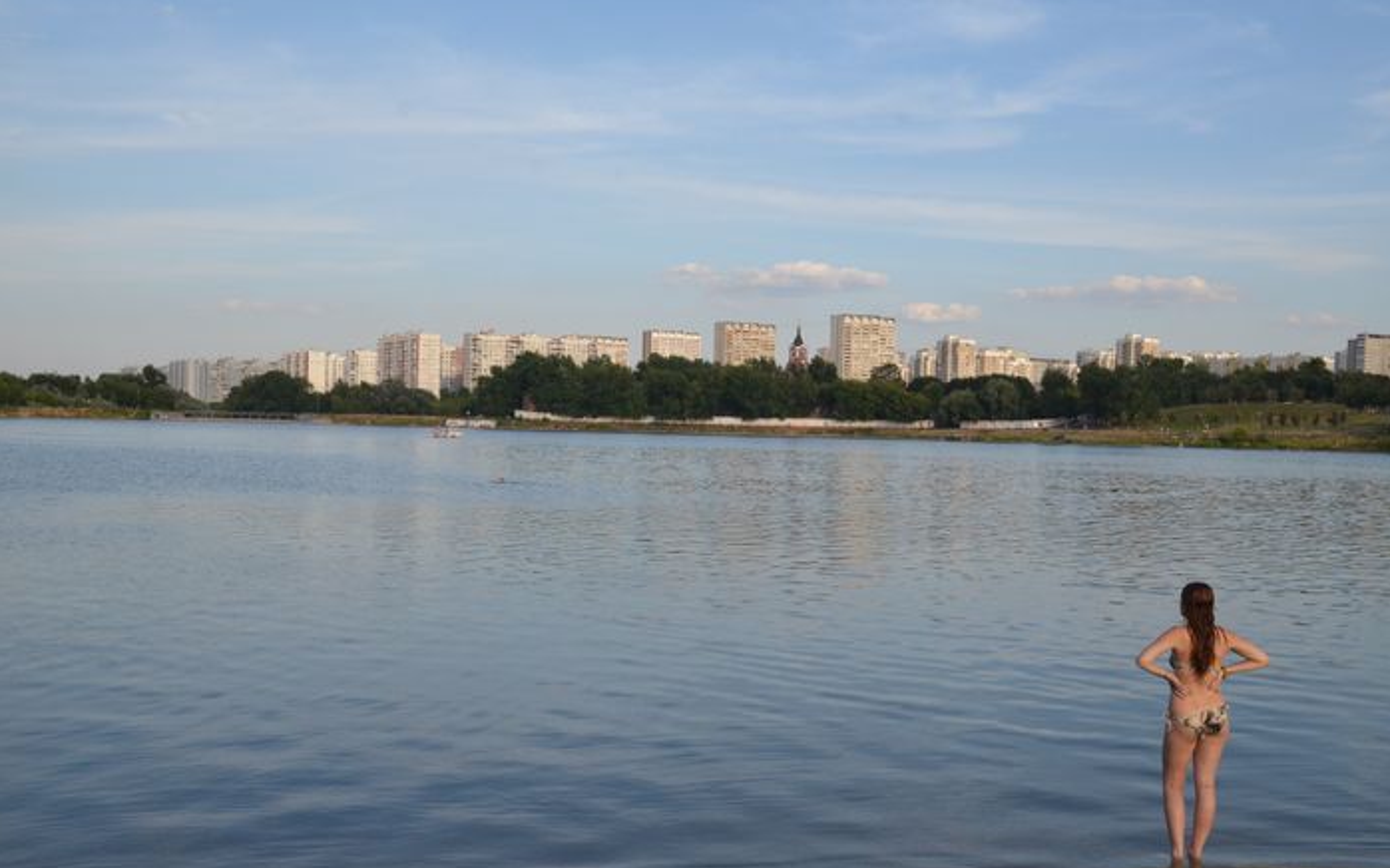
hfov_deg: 49.3
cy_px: 448
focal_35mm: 40
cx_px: 695
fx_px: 1515
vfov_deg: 32.0
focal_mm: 26
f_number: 10
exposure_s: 1/400
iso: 640
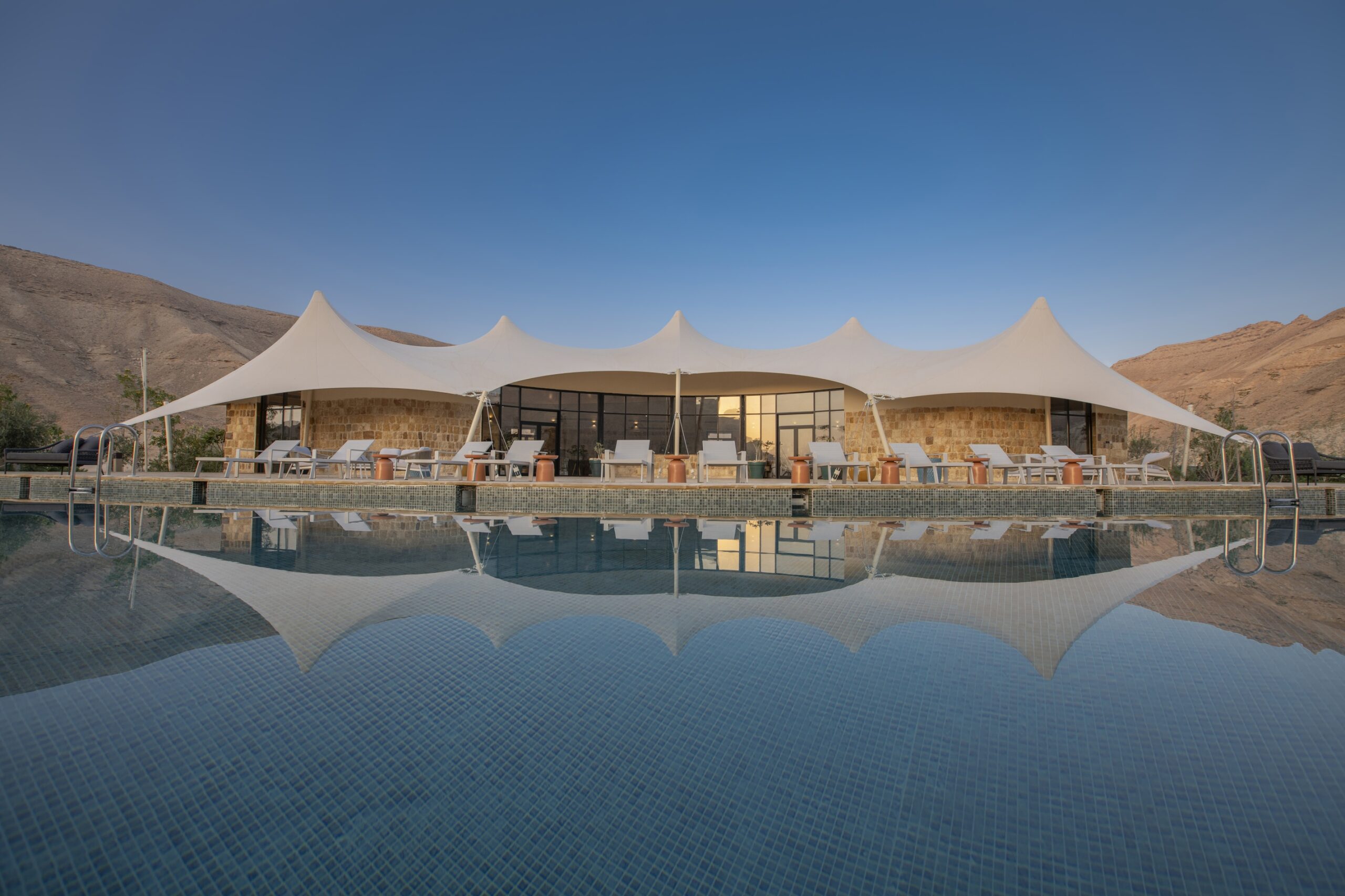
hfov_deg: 96.7
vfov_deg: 73.7
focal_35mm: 16
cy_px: 448
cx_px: 672
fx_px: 598
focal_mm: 16
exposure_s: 1/50
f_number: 7.1
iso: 100
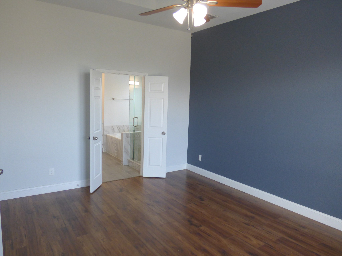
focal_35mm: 25
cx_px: 171
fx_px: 247
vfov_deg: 54.9
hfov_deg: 69.4
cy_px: 128
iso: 250
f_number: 3
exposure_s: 1/60
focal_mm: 4.42
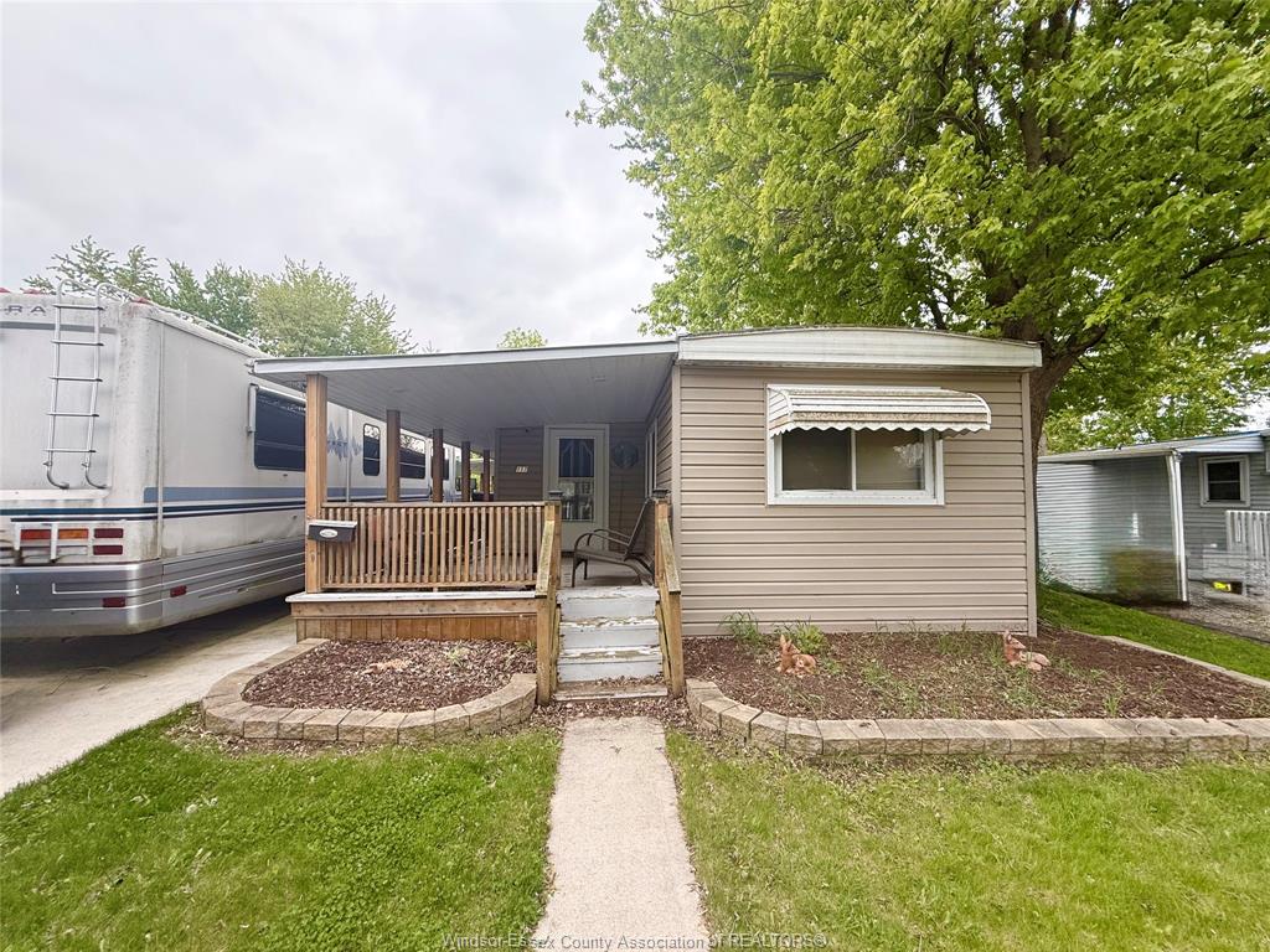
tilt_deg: +3.3
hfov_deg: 102.1
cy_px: 476
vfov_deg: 85.7
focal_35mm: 14
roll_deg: -0.3
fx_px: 514
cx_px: 635
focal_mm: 2.22
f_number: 2.2
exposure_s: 1/189
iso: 64
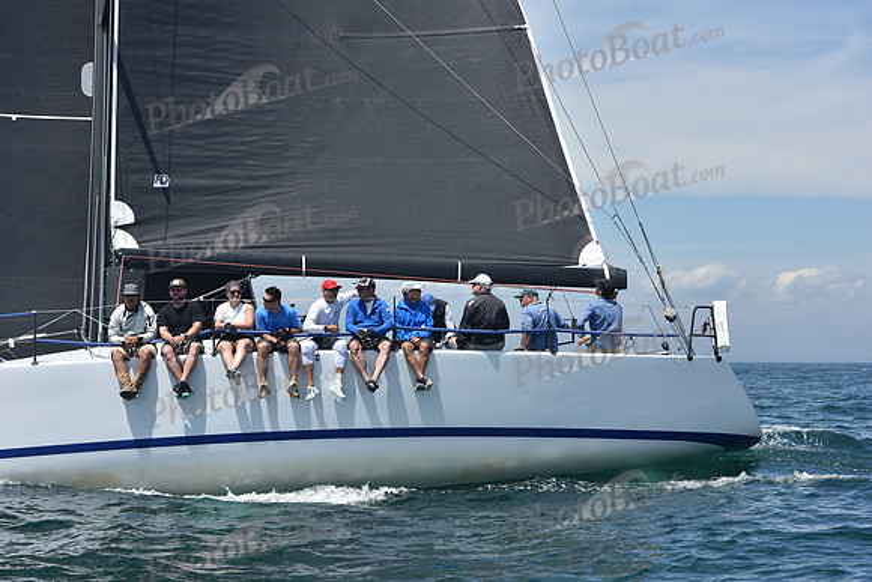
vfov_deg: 14.4
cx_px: 436
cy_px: 291
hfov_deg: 21.5
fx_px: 2302
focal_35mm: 95
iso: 250
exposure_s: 1/800
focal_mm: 95
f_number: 10
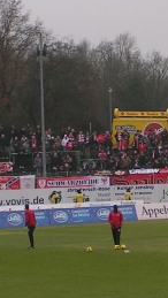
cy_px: 56
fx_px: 2103
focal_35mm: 266
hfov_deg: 4.6
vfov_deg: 8.1
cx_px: 156
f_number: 5
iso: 50
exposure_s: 1/100
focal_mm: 12.1
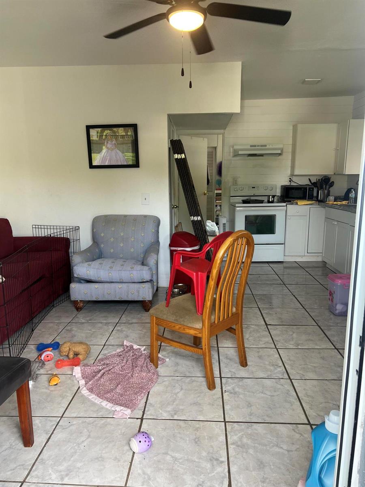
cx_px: 182
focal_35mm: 26
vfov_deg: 67.3
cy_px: 244
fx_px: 366
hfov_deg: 53.1
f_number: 1.5
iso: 125
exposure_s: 1/121
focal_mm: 5.7
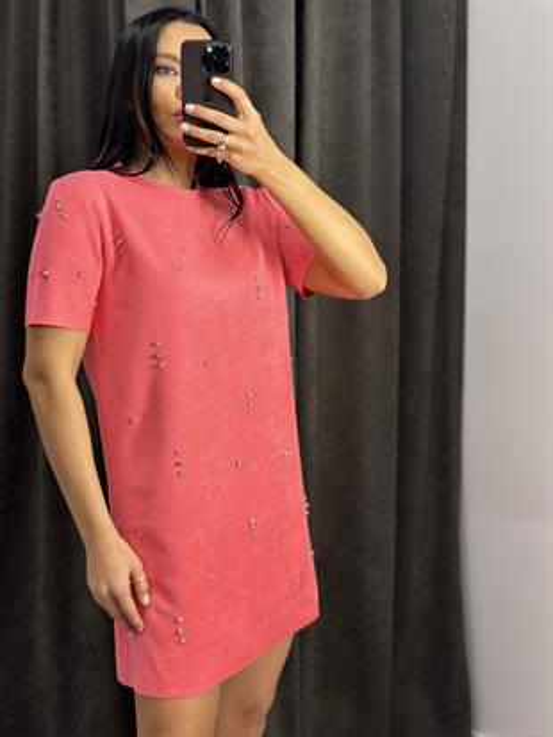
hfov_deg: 30.3
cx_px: 276
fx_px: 1022
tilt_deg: -30.4
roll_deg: -1.8
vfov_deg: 39.6
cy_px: 368
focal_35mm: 48
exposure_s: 1/100
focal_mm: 6.86
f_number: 1.78
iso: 160
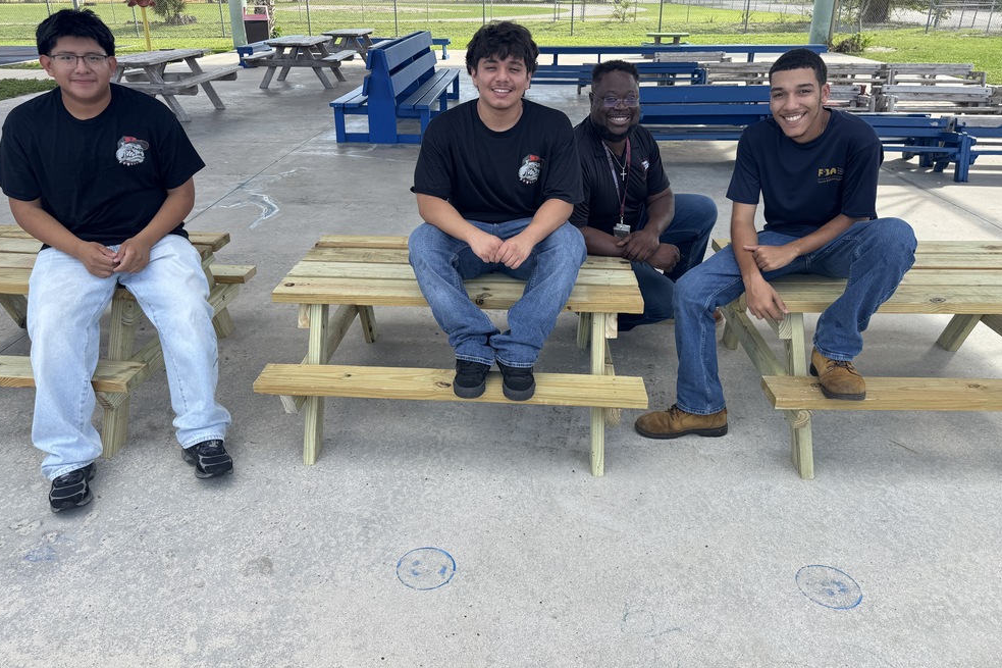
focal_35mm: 26
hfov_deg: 69.4
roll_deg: -0.2
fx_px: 723
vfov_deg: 49.4
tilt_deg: -22.6
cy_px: 286
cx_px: 482
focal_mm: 6.76
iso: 80
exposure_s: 1/1042
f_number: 1.78
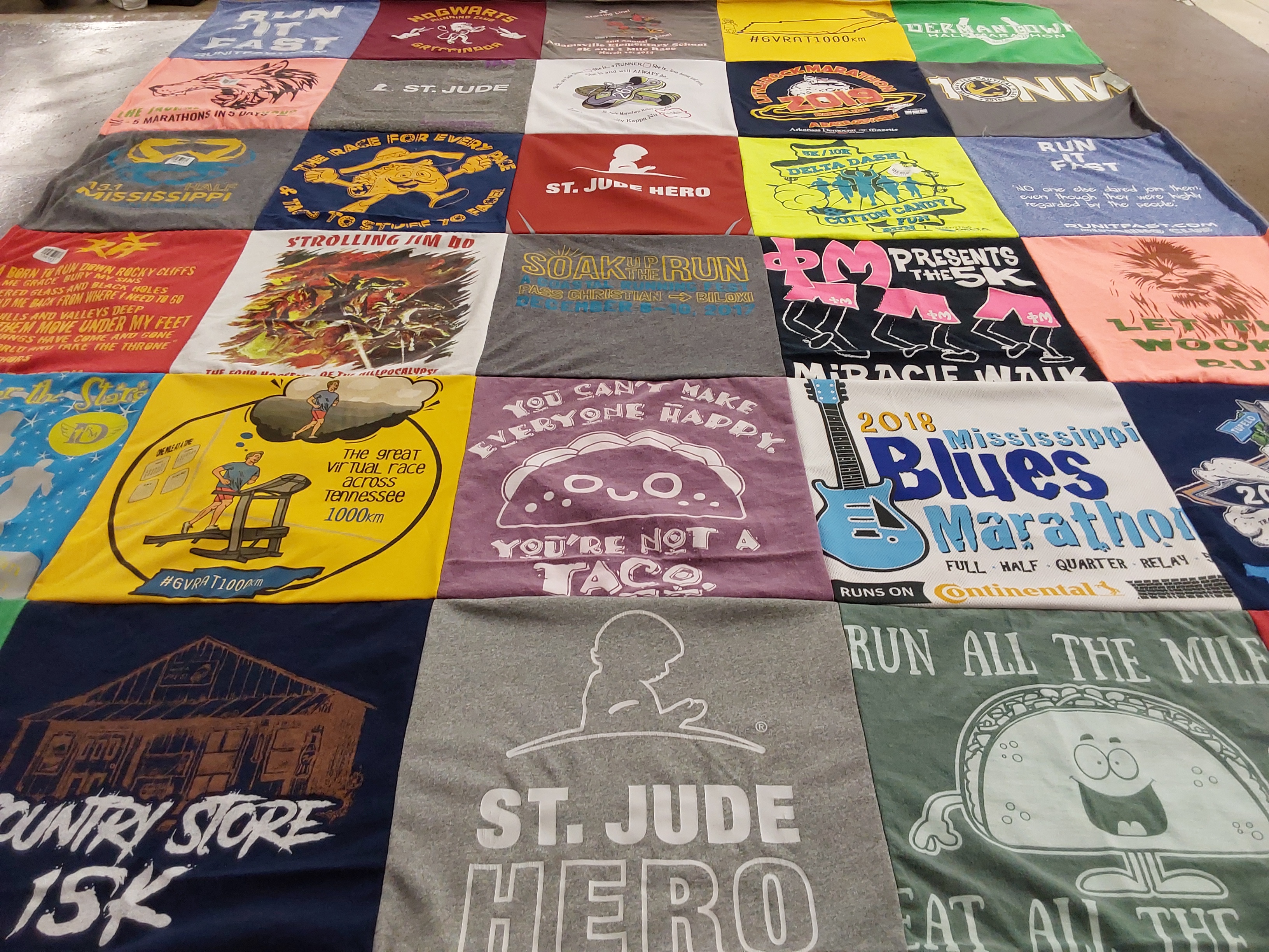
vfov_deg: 49.7
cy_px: 476
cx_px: 634
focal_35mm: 28
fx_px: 1026
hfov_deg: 63.4
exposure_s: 1/60
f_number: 1.9
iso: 100
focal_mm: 2.91
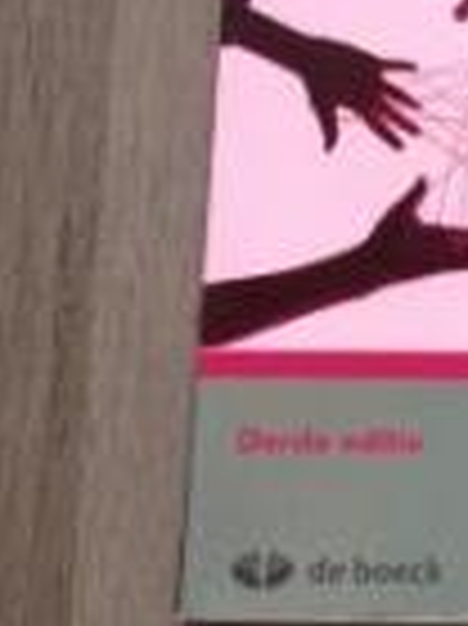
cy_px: 239
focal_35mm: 101
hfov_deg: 14.1
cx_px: 594
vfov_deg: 19.4
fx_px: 1823
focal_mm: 4.28
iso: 100
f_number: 2.4
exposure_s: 1/20
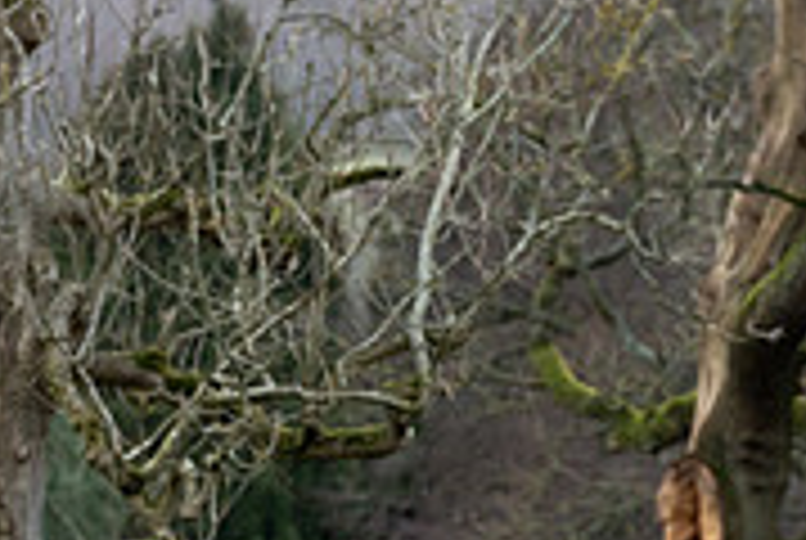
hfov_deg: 2.6
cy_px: 1006
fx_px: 17716
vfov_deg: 1.7
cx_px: 398
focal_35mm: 790
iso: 800
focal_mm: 180
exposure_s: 1/800
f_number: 4.5
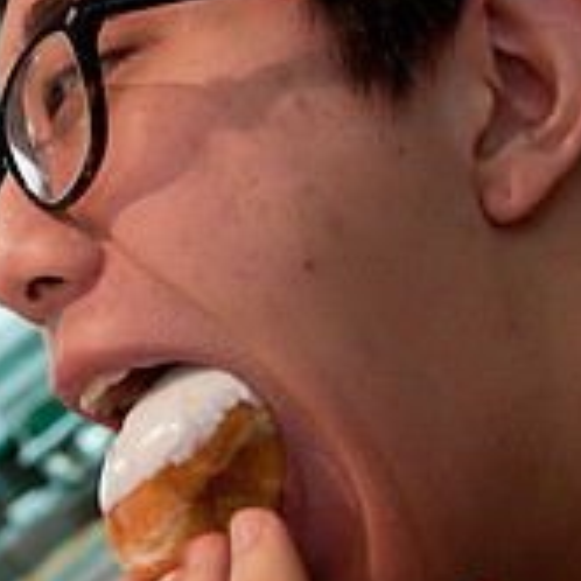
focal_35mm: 76
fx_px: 1443
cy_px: 287
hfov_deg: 22.5
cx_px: 138
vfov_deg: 22.8
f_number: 5
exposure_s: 1/20
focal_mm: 22
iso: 200
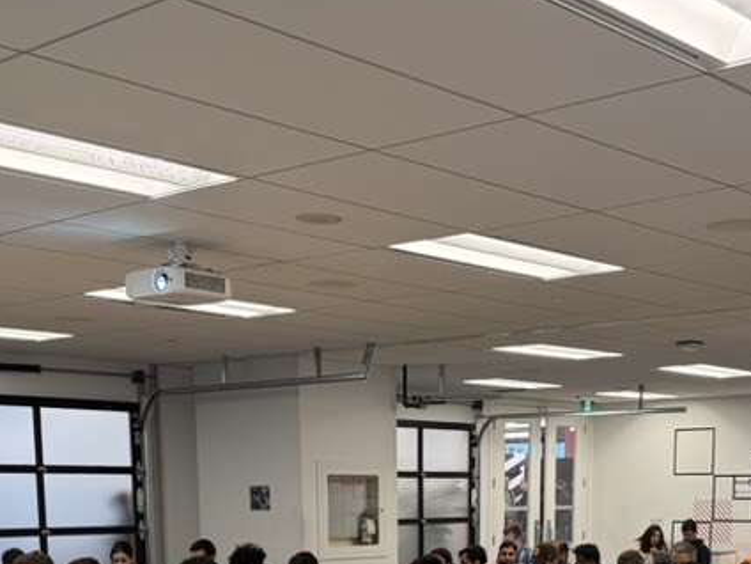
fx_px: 1258
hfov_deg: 33.0
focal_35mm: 58
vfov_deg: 23.3
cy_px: 662
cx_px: 480
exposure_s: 1/60
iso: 200
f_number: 1.78
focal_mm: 6.76
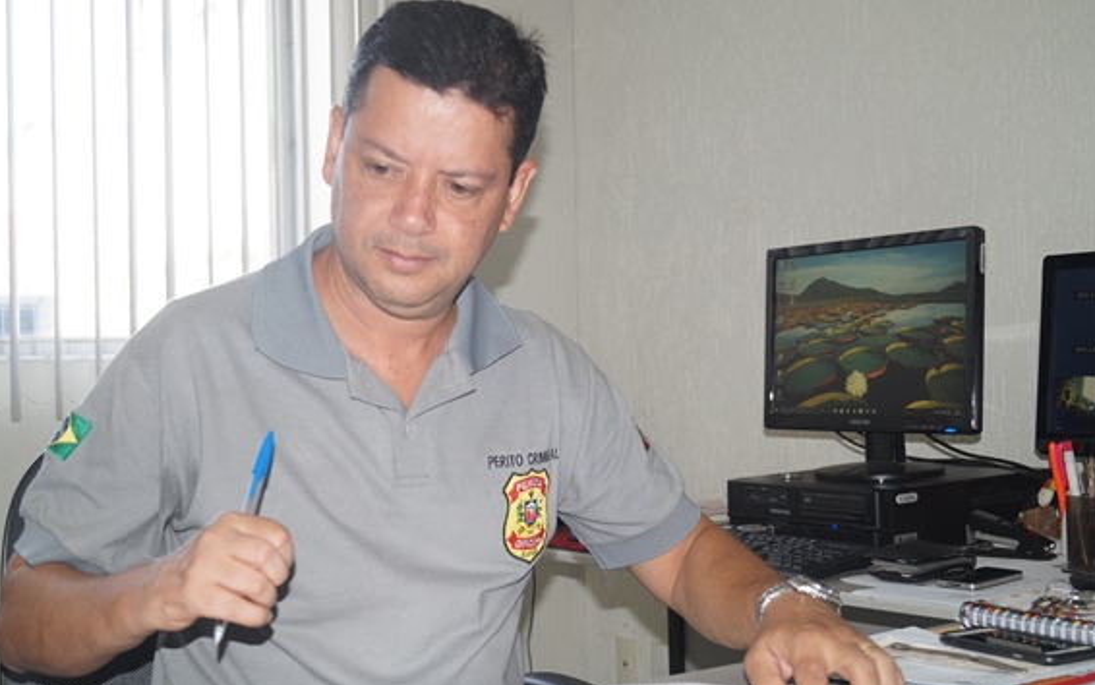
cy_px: 372
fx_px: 1403
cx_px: 549
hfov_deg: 42.6
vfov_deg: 27.4
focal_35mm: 47
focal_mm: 30
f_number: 4.5
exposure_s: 1/160
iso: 640
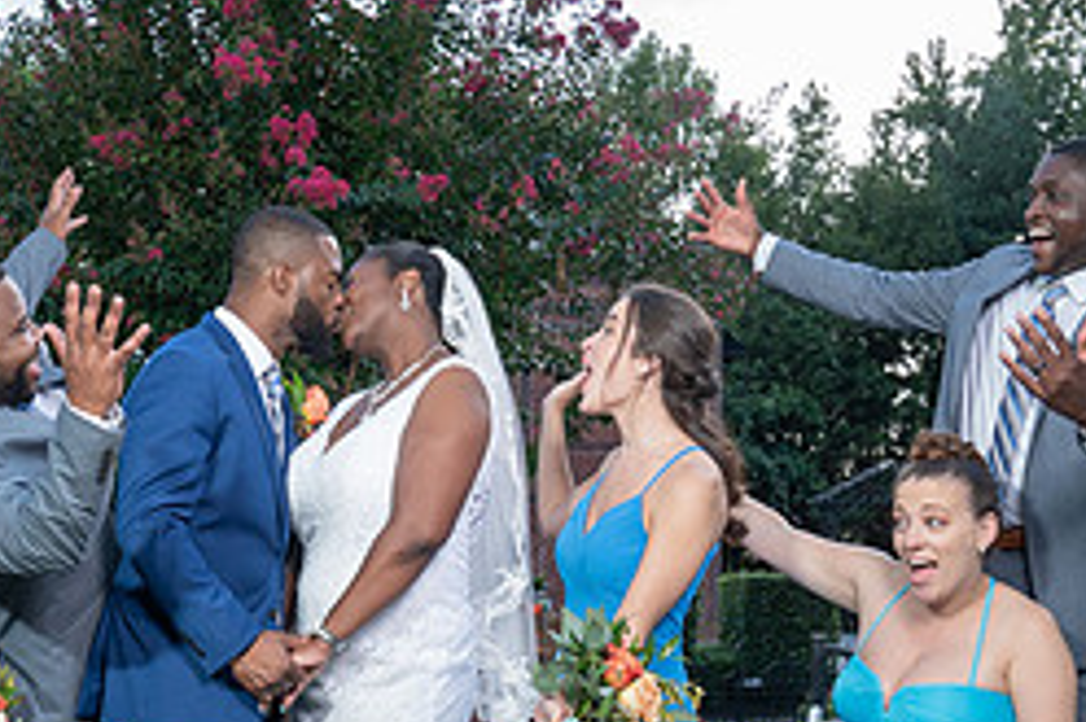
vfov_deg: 21.1
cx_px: 297
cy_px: 628
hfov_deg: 31.4
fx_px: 1899
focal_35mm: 63
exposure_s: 1/200
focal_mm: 24
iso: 250
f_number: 5.6
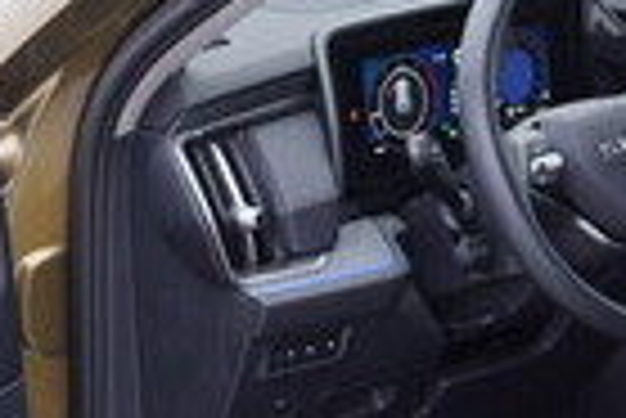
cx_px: 392
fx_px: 2472
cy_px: 461
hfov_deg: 14.4
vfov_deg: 9.6
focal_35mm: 142
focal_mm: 24
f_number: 2.8
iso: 125
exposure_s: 1/40
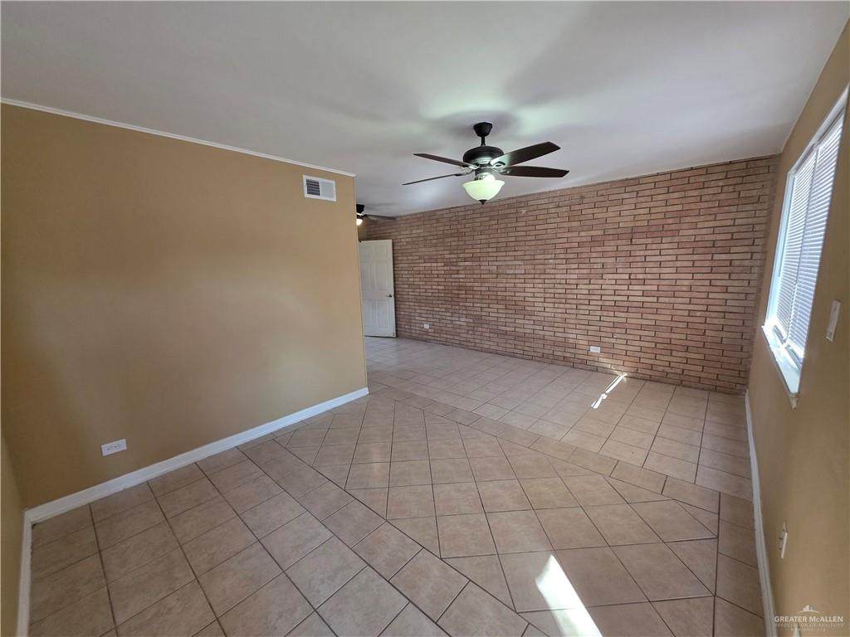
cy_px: 318
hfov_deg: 106.2
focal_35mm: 13
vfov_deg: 89.9
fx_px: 319
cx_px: 425
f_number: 1.9
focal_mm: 2.2
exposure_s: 1/120
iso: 160
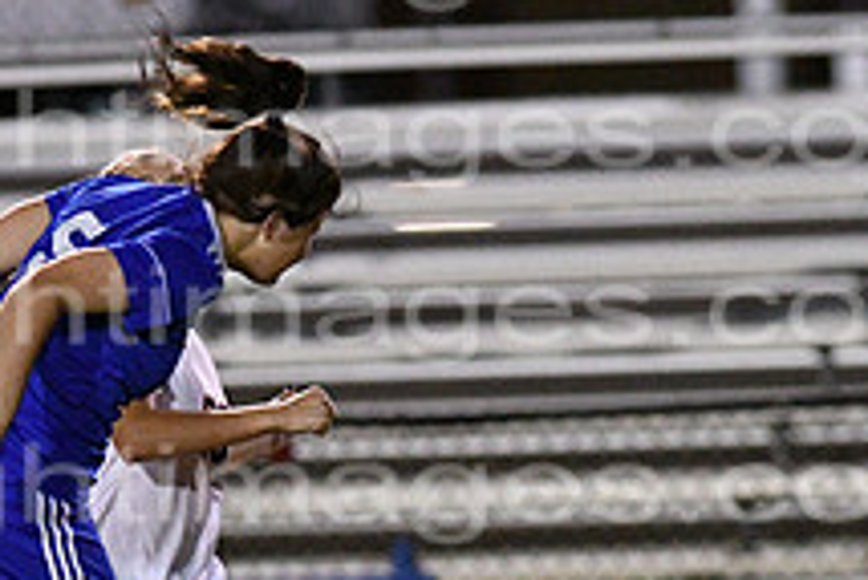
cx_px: 93
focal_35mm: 1222
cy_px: 582
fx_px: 29483
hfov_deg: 1.7
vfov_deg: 1.1
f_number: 3.5
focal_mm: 300
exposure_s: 1/640
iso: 10000
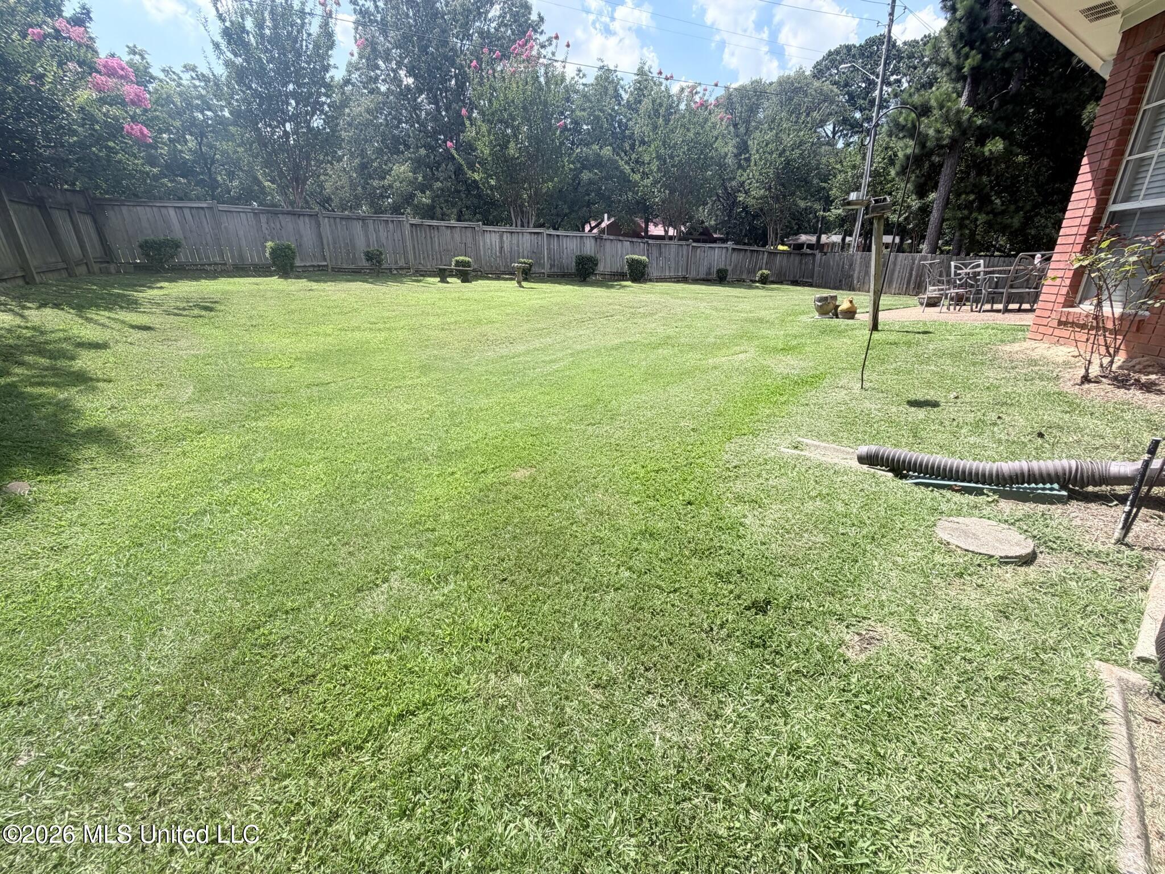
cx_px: 582
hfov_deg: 102.1
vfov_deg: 85.7
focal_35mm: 14
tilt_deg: -19.1
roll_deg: +2.6
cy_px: 437
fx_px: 471
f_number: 2.2
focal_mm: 2.22
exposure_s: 1/770
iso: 40
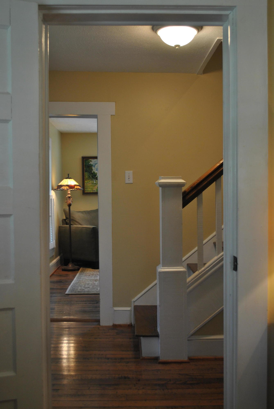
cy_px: 204
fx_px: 478
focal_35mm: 42
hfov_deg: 32.0
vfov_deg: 46.4
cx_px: 137
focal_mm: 28
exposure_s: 1/30
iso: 220
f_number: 4.5
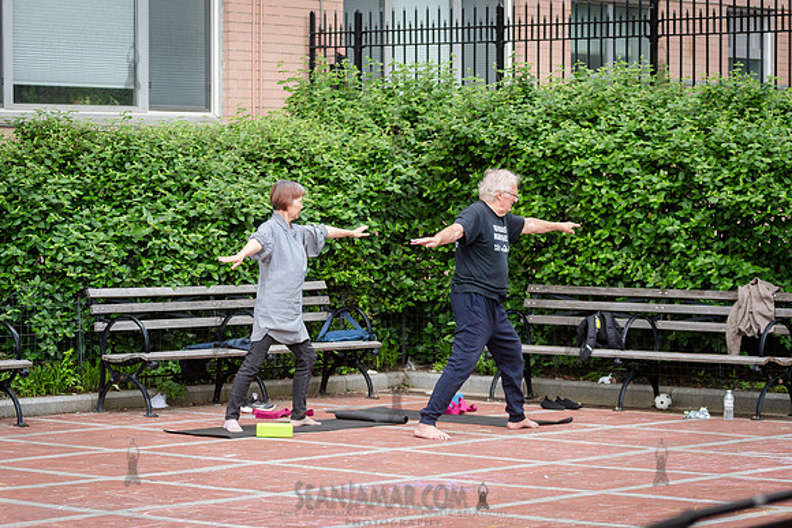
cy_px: 247
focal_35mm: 118
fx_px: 2599
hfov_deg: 17.3
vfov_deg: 11.6
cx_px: 388
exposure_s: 1/500
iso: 400
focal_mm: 100
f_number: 3.5
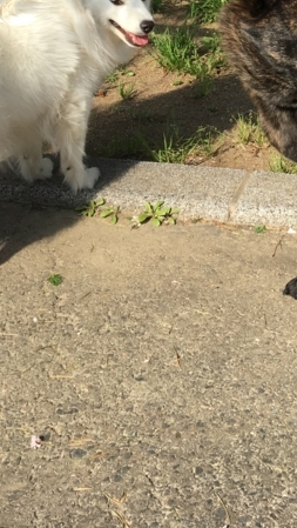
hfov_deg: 16.6
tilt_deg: -11.1
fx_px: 1007
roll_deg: +0.4
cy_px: -71
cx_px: 268
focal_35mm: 72
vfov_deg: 26.7
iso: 25
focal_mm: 4.15
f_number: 2.2
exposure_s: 1/1054
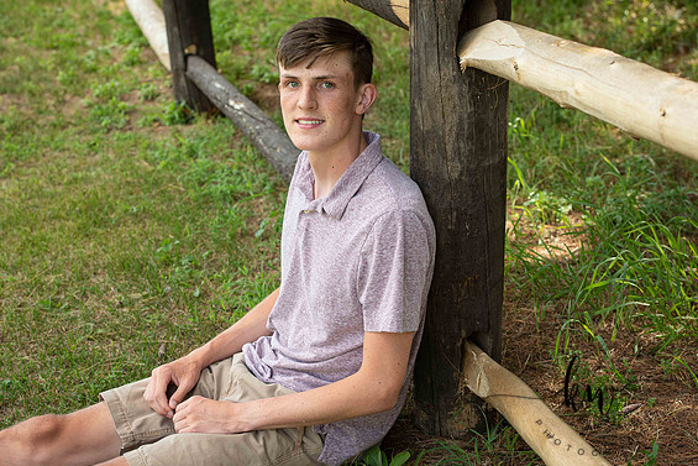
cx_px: 347
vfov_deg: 17.7
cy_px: 228
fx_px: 1493
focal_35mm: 77
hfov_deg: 26.3
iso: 400
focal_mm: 75
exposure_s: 1/200
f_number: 5.6
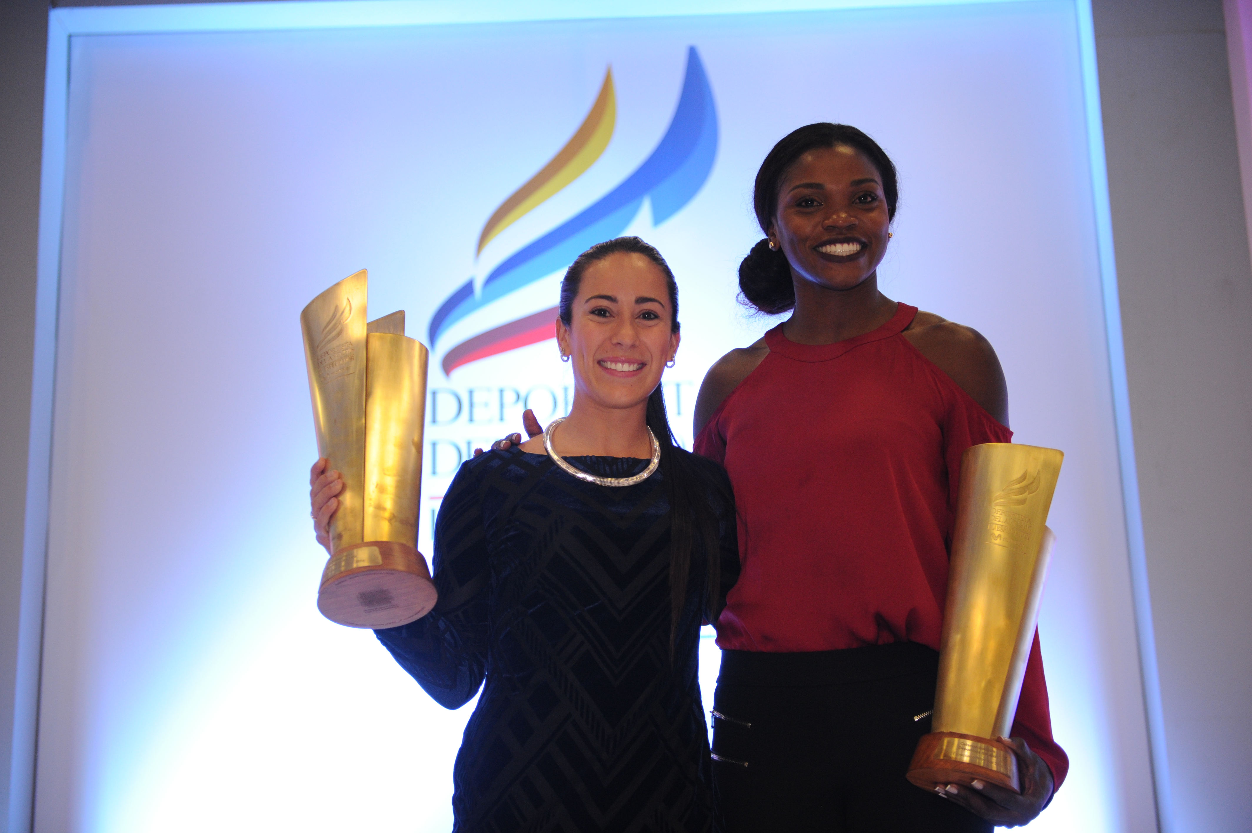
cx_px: 626
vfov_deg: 21.9
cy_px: 416
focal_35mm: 62
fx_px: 2155
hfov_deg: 32.4
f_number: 2.8
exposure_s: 1/320
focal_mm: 62
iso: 2000
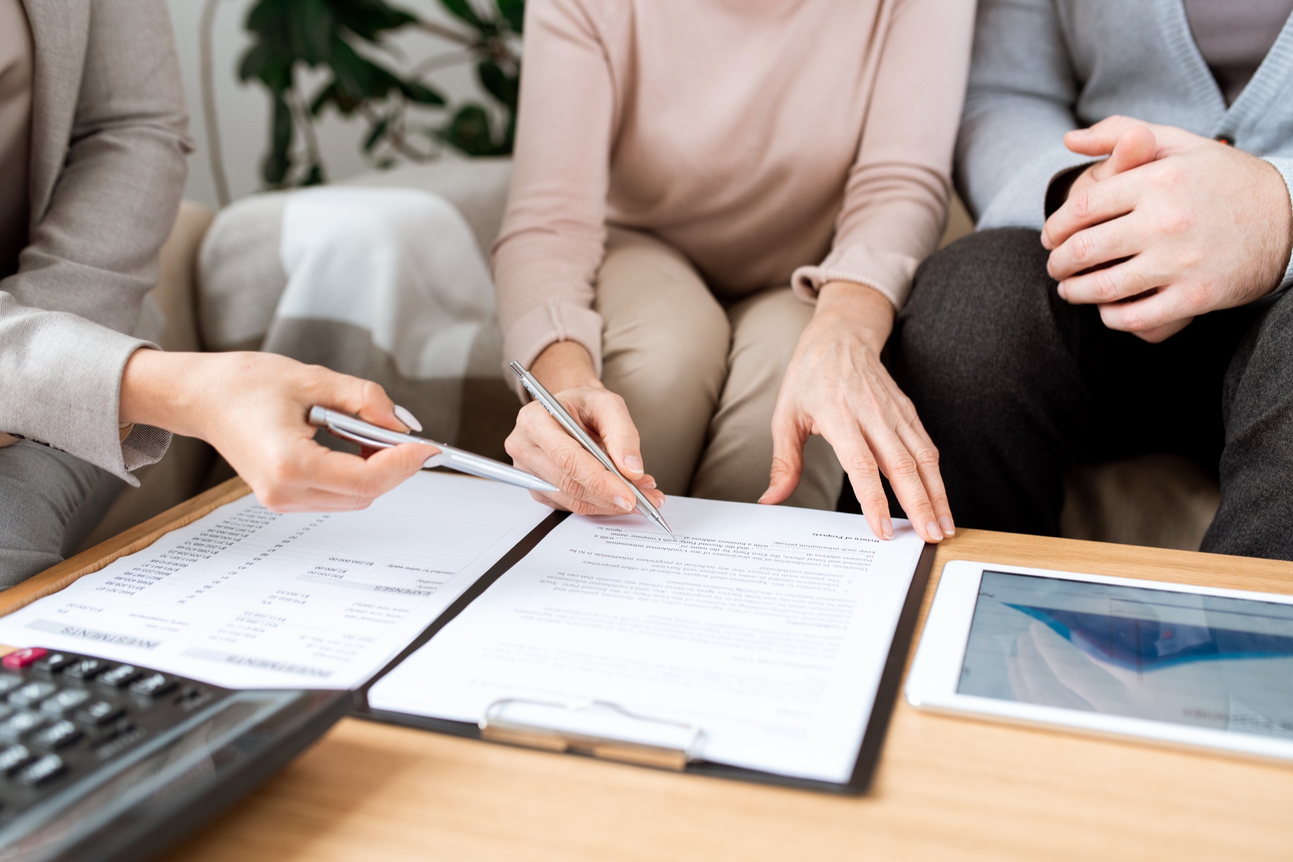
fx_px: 1257
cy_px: 431
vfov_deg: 37.8
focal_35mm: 35
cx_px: 646
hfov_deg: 54.4
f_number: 2.8
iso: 500
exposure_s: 1/160
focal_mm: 35
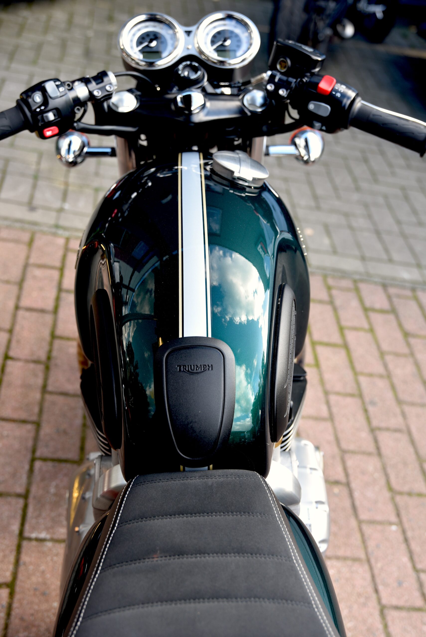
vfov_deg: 42.7
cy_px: 318
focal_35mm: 46
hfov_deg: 29.3
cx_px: 213
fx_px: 816
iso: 200
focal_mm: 46
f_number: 4.5
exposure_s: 1/80
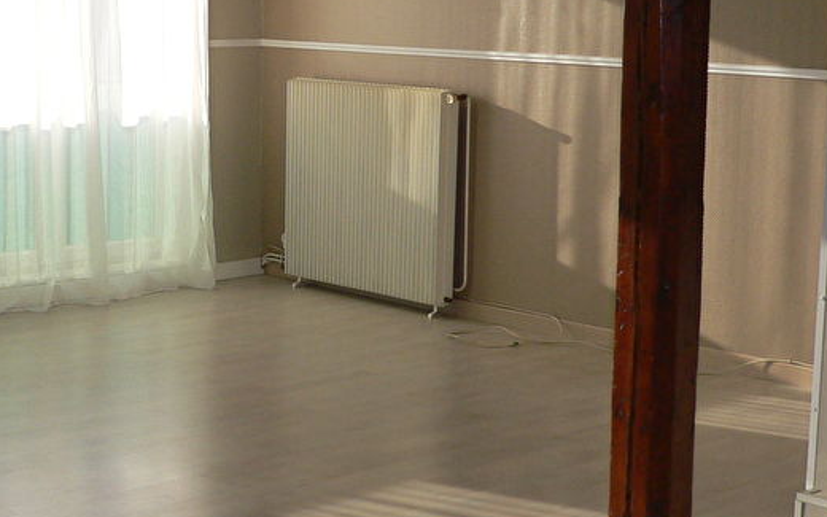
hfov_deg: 27.9
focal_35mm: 73
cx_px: 239
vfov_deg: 17.8
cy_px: 185
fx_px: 1645
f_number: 2.8
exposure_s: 1/320
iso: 100
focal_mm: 5.8
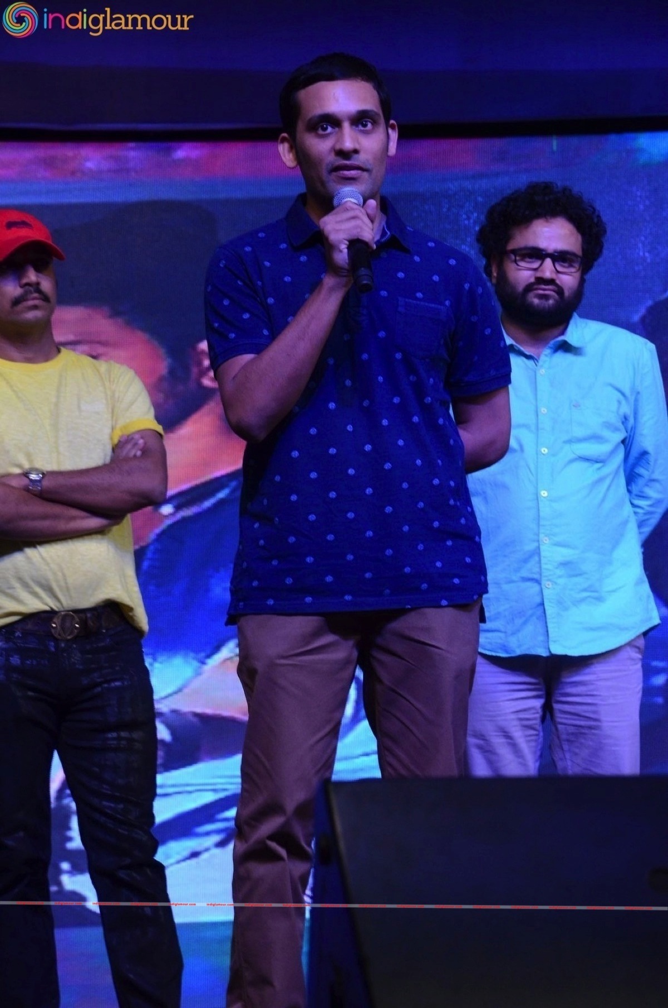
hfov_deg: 8.7
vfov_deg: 13.1
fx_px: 4402
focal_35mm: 158
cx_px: 334
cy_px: 504
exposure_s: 1/125
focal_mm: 105
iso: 2000
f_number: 7.1
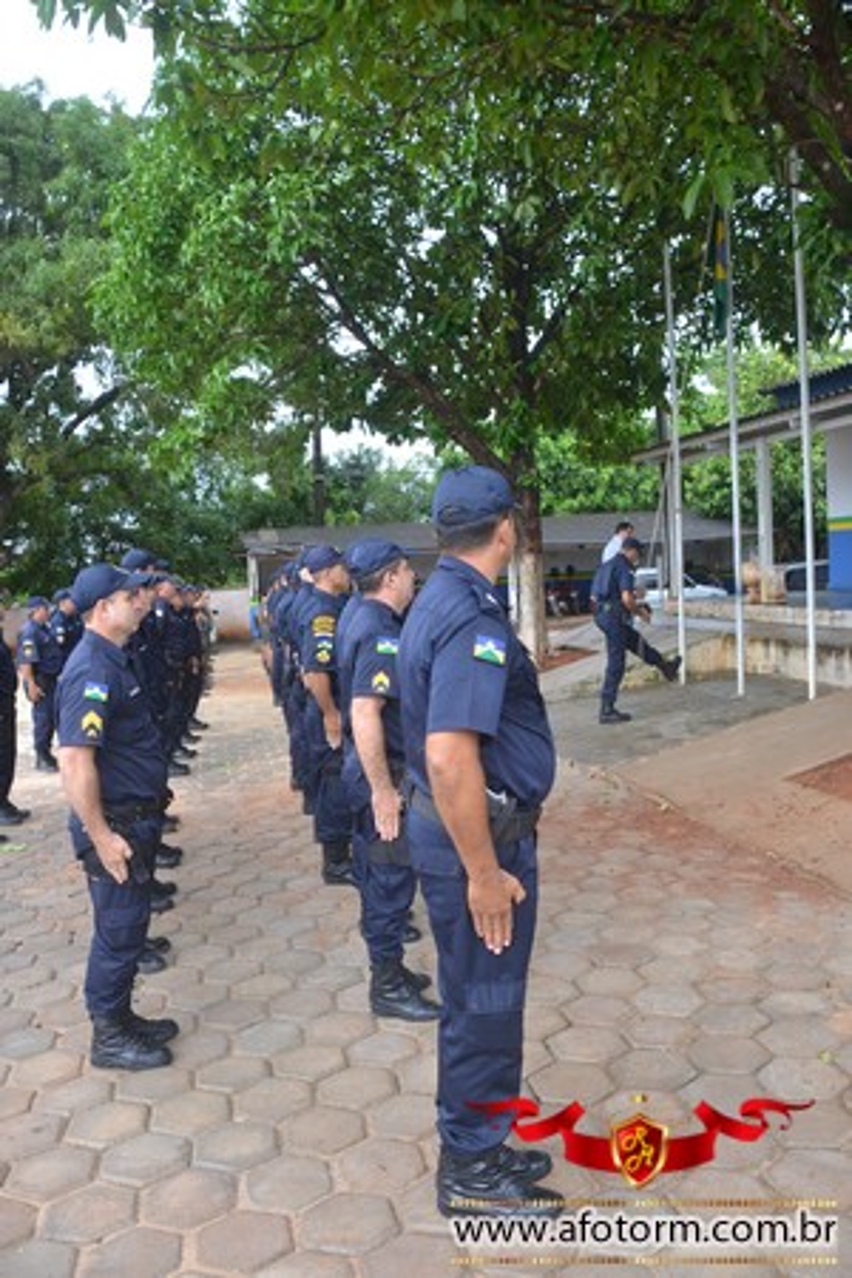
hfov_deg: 43.6
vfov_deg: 61.9
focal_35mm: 30
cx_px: 426
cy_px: 639
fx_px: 1065
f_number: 5.6
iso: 360
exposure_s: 1/125
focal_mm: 20
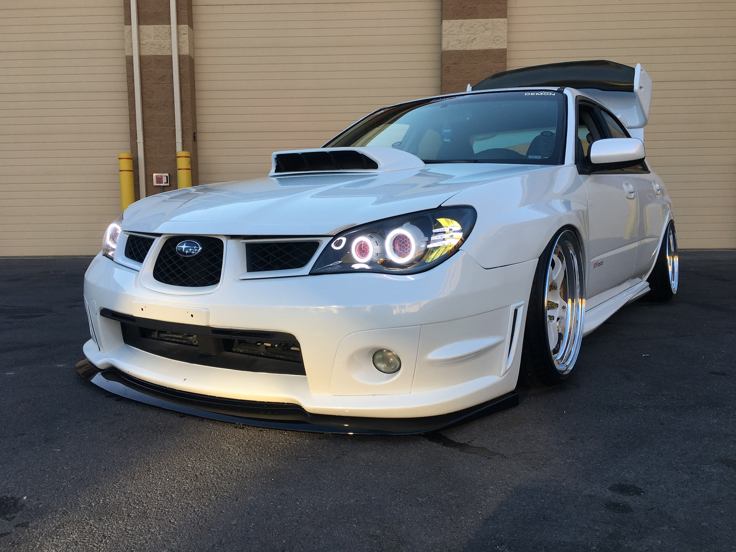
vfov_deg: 48.2
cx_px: 368
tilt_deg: -3.9
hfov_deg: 61.7
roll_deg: +0.1
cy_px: 276
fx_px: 617
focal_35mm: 29
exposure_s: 1/340
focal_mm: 4.15
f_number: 2.2
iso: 25
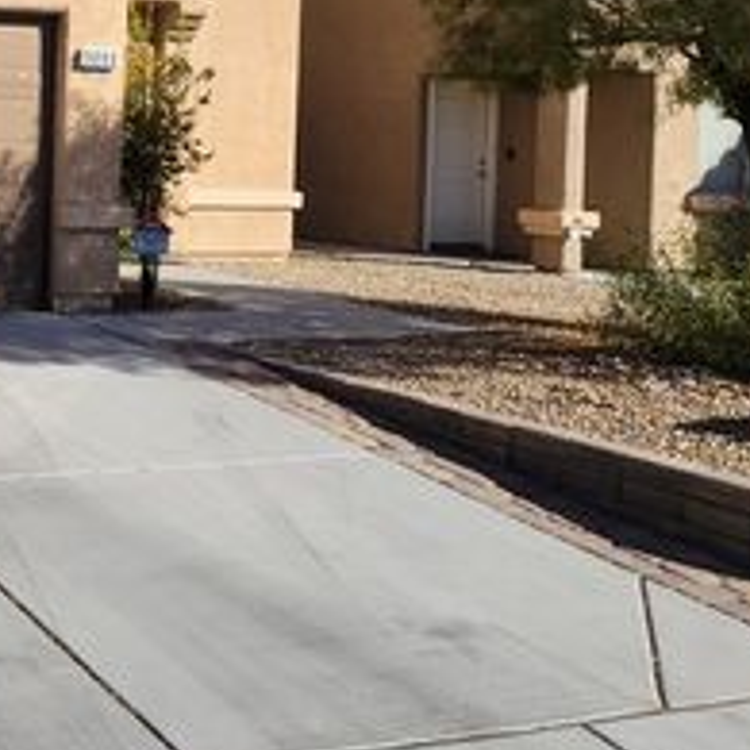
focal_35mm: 59
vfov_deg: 28.4
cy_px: 148
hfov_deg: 27.3
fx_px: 1446
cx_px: -15
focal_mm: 5.4
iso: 40
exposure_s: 1/3238
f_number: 1.8
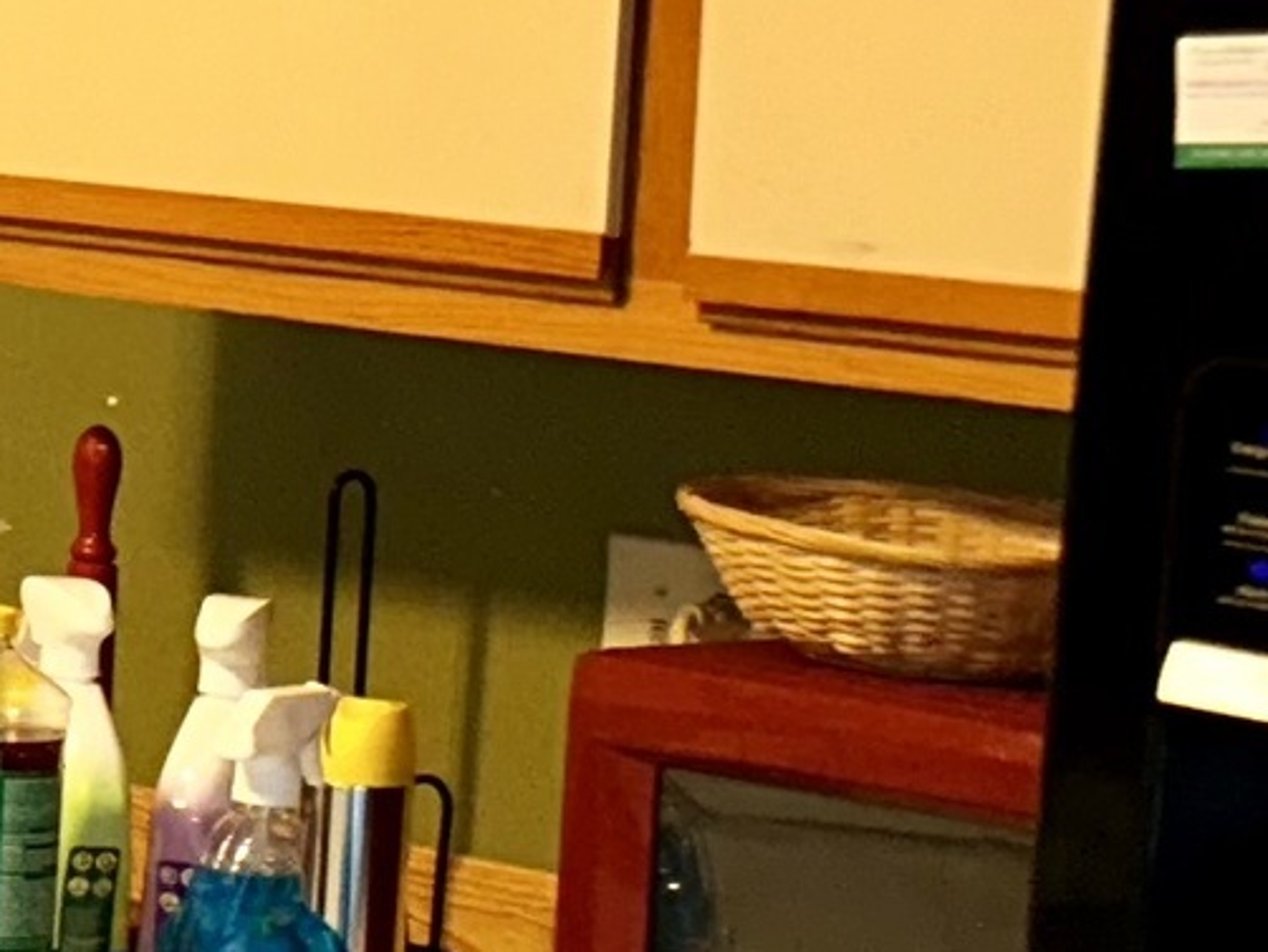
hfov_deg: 10.1
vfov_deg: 9.3
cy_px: 237
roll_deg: -1.3
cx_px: -2167
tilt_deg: -4.0
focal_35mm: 159
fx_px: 5827
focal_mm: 5.7
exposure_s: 1/15
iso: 50
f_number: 1.5
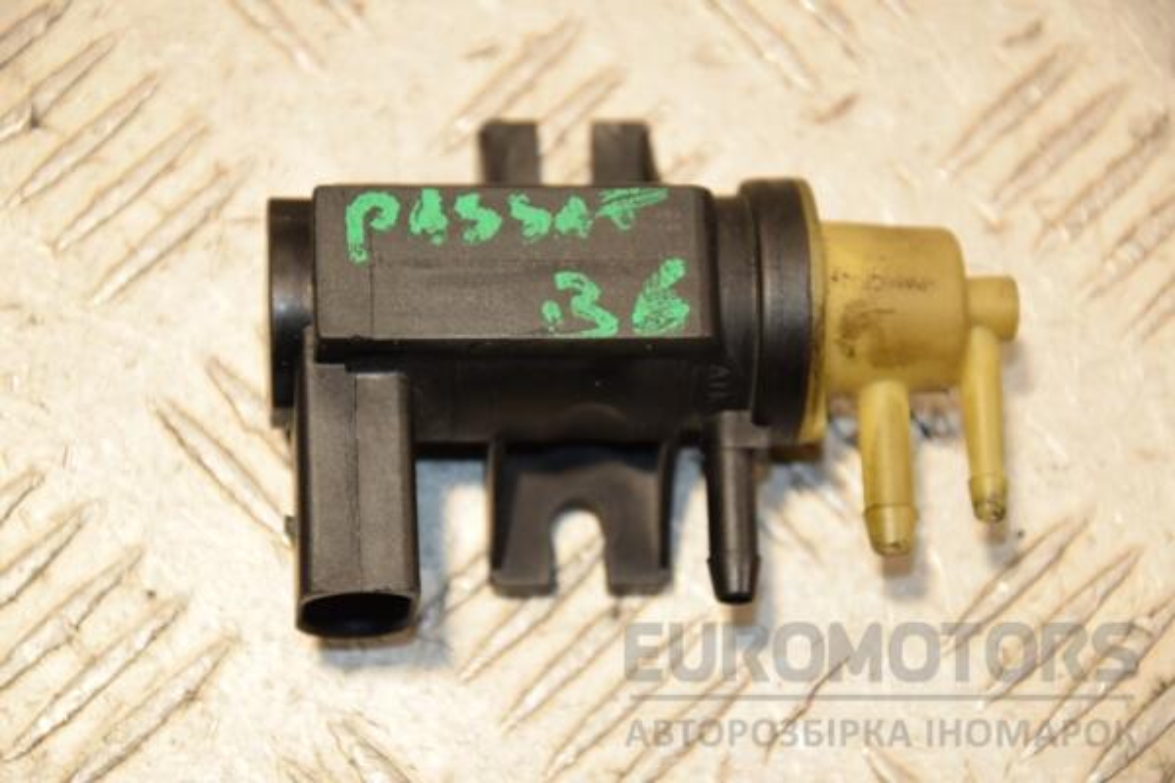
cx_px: 588
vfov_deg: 8.7
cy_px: 392
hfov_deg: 13.0
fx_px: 5140
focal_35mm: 158
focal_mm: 105
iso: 800
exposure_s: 1/200
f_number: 6.3
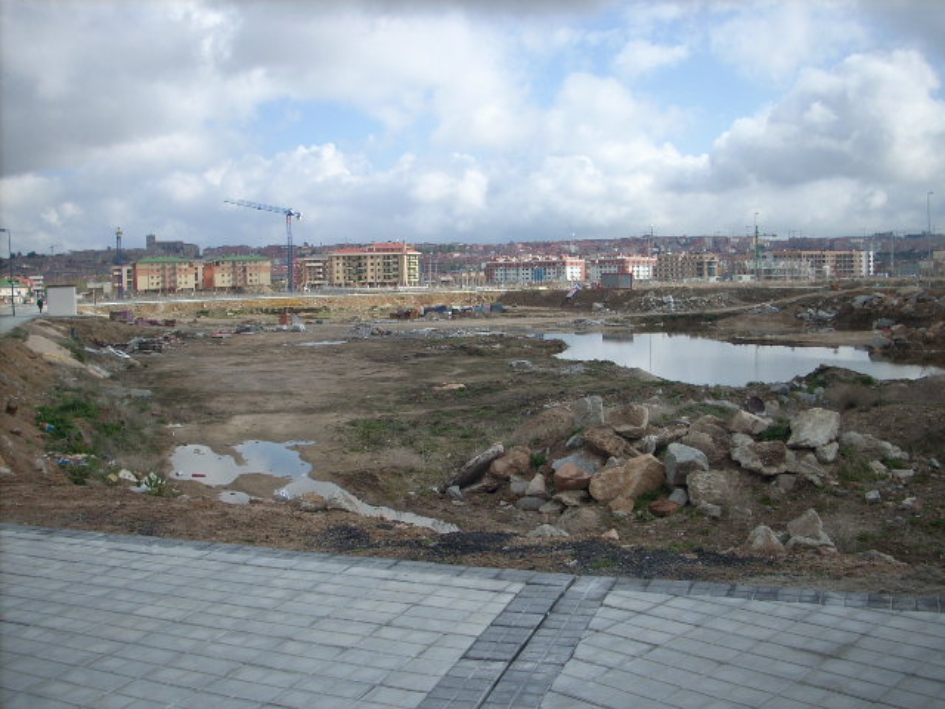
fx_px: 1010
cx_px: 472
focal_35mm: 37
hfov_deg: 50.1
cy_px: 354
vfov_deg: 38.7
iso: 64
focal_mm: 6.2
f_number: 5.6
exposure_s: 1/261
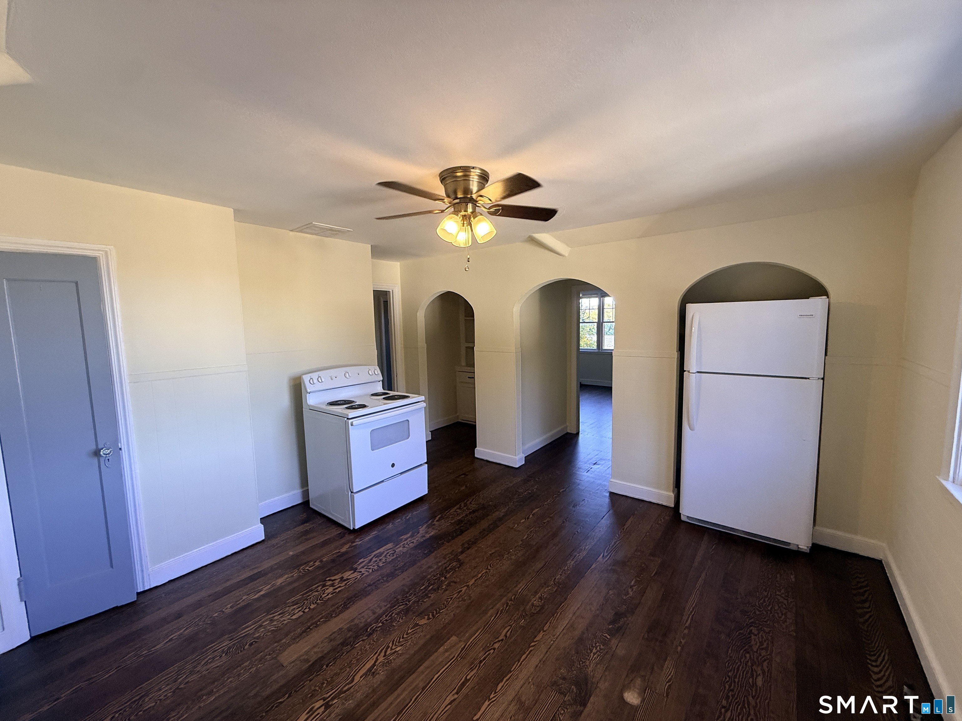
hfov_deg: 102.1
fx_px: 389
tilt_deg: -5.8
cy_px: 360
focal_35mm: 14
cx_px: 481
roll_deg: +1.1
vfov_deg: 85.7
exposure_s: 1/120
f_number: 2.2
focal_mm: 2.22
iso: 160
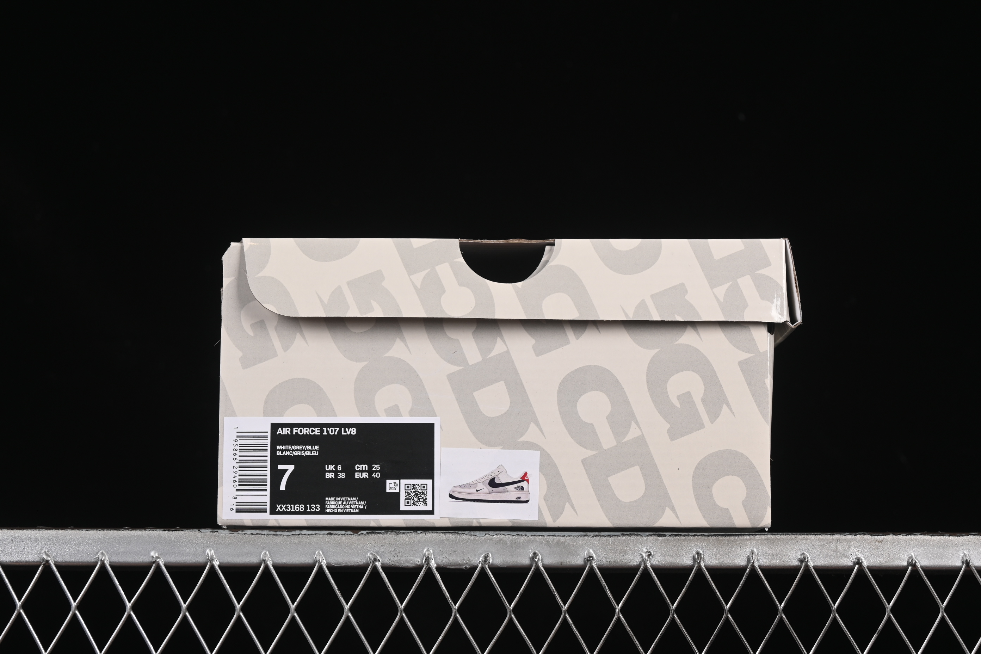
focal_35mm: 75
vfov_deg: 18.2
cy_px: 327
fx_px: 2044
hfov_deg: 27.0
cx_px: 490
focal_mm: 50
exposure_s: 1/80
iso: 160
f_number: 8
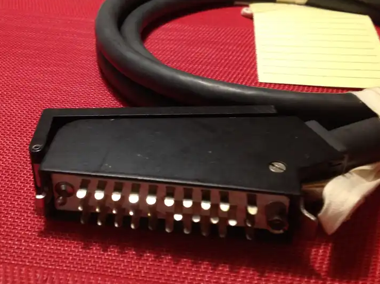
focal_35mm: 49
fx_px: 537
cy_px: 111
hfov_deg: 38.7
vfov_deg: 29.5
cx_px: 143
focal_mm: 4.28
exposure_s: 1/15
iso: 160
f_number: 2.4
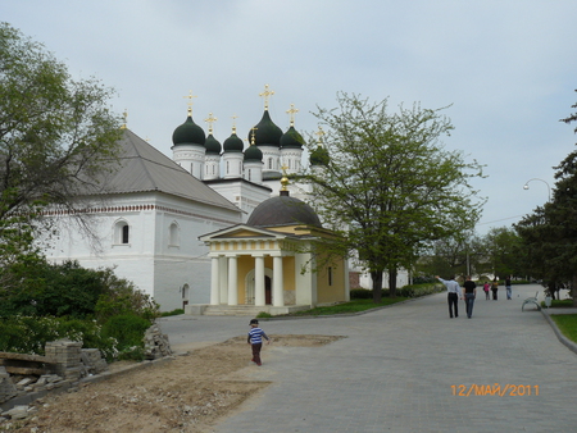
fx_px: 600
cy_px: 216
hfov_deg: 51.3
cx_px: 288
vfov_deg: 39.7
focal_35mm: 36
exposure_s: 1/400
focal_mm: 6
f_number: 5.6
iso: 100
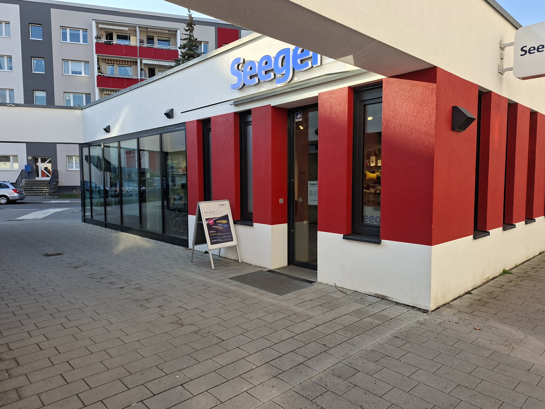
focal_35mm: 23
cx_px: 272
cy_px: 204
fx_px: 362
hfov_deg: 73.9
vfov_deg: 58.9
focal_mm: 5.54
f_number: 1.8
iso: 50
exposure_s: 1/577
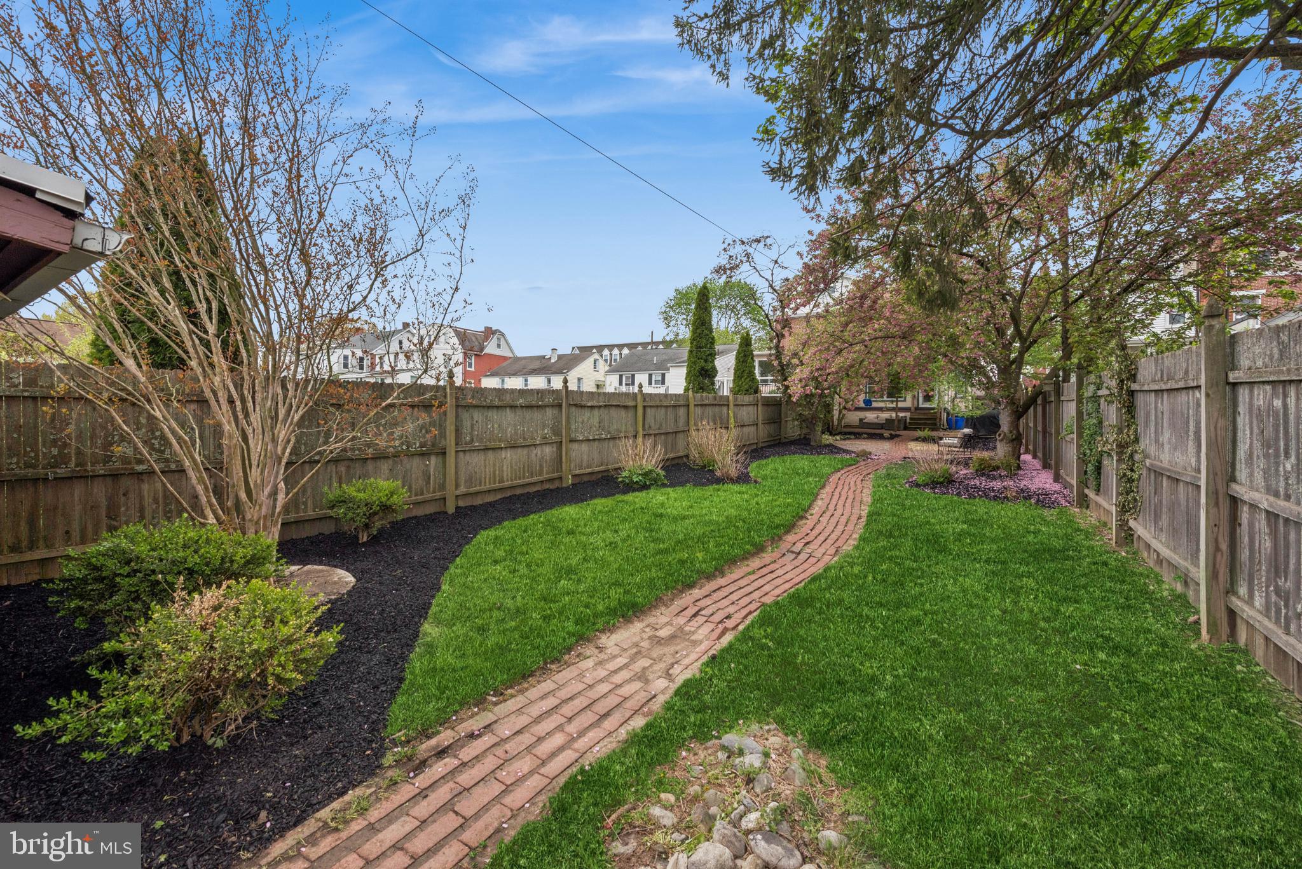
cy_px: 434
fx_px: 506
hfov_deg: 104.2
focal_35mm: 14
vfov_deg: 81.3
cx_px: 651
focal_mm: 14
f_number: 11
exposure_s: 1/320
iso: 250
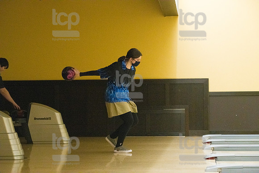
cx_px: 130
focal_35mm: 95
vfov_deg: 14.4
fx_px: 684
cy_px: 86
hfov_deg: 21.5
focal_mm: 95
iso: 10000
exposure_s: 1/1000
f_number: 4.5
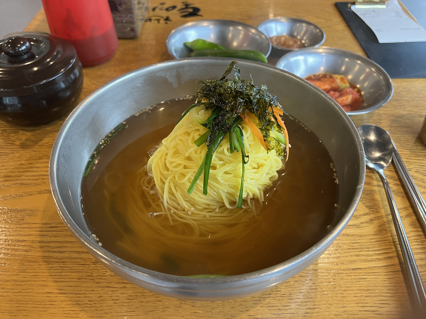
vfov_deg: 48.2
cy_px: 154
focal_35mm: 29
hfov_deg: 61.6
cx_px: 228
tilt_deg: -46.1
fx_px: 357
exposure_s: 1/60
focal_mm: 5.7
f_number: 1.5
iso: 100
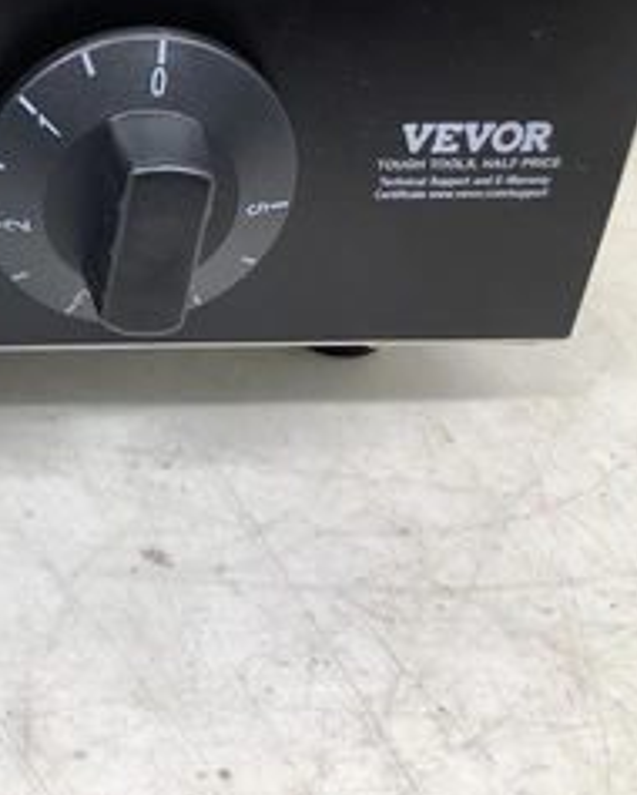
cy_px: 302
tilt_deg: -32.5
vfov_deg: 36.4
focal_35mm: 51
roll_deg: -1.1
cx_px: -7
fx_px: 1200
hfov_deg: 27.9
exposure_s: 1/60
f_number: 2.4
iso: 64
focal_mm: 3.3
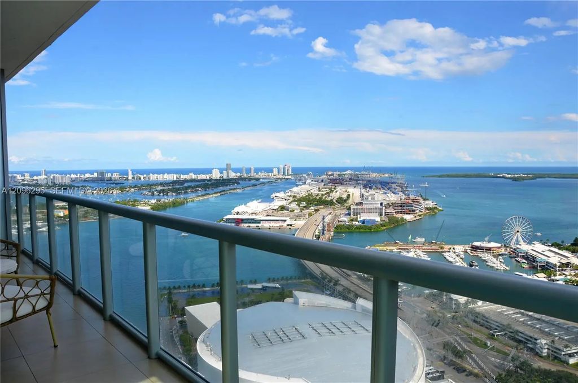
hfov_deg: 67.5
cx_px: 289
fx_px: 433
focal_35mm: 27
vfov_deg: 47.7
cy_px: 192
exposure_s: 1/320
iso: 160
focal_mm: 18
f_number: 9
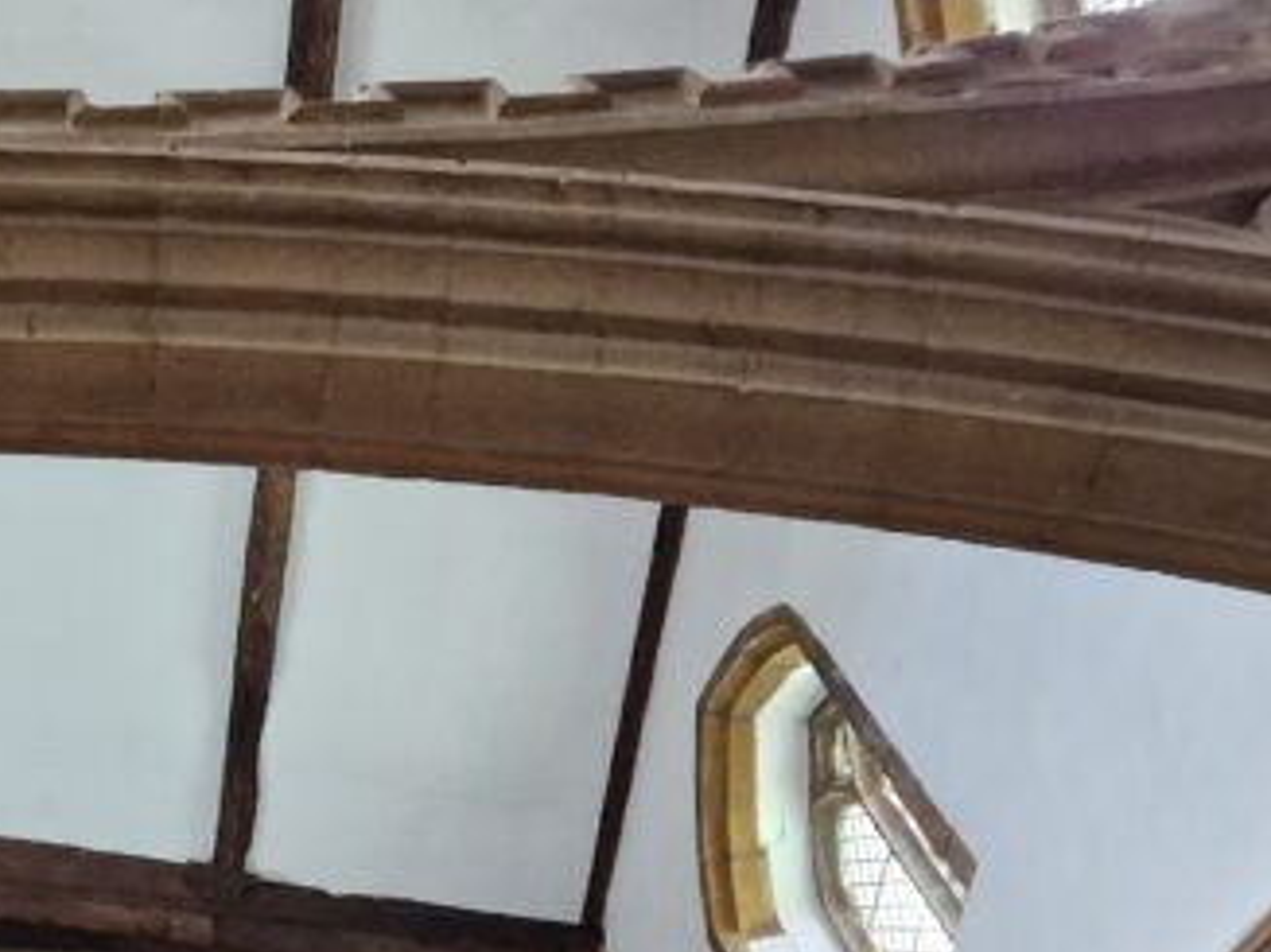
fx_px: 2643
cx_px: 31
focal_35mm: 72
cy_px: 1240
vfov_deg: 18.9
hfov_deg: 25.8
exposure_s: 1/100
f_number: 1.8
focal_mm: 5.4
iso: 640
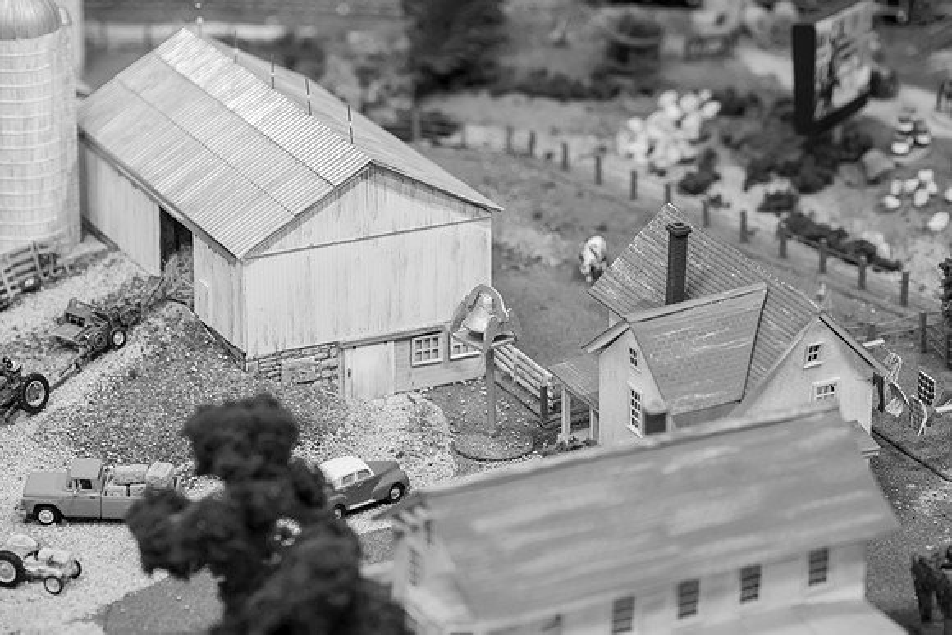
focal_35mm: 125
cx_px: 476
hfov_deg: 16.4
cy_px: 318
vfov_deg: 11.0
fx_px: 3306
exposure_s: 1/80
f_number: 7.1
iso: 3200
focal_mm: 120
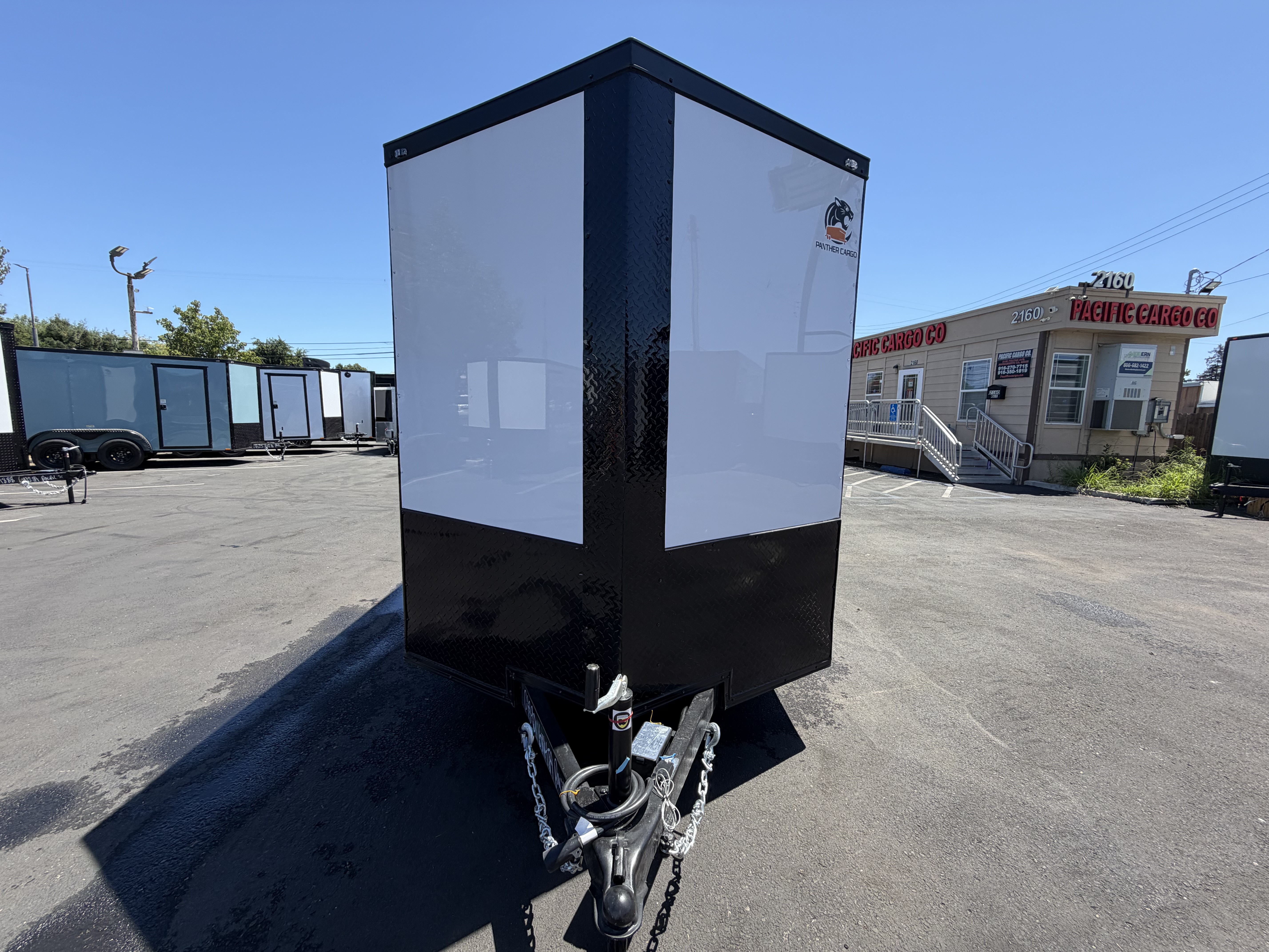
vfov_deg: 85.7
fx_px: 513
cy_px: 476
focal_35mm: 14
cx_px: 634
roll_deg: -0.8
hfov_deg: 102.1
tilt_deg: -5.1
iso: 32
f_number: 2.2
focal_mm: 2.22
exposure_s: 1/770
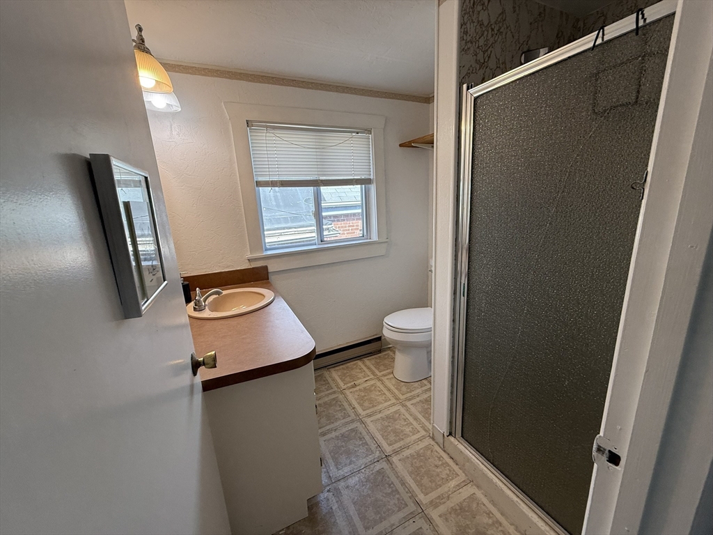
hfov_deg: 102.1
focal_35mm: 14
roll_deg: +2.5
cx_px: 356
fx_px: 288
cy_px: 268
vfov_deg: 85.7
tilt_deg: -11.4
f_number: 2.2
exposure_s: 1/120
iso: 100
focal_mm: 2.22
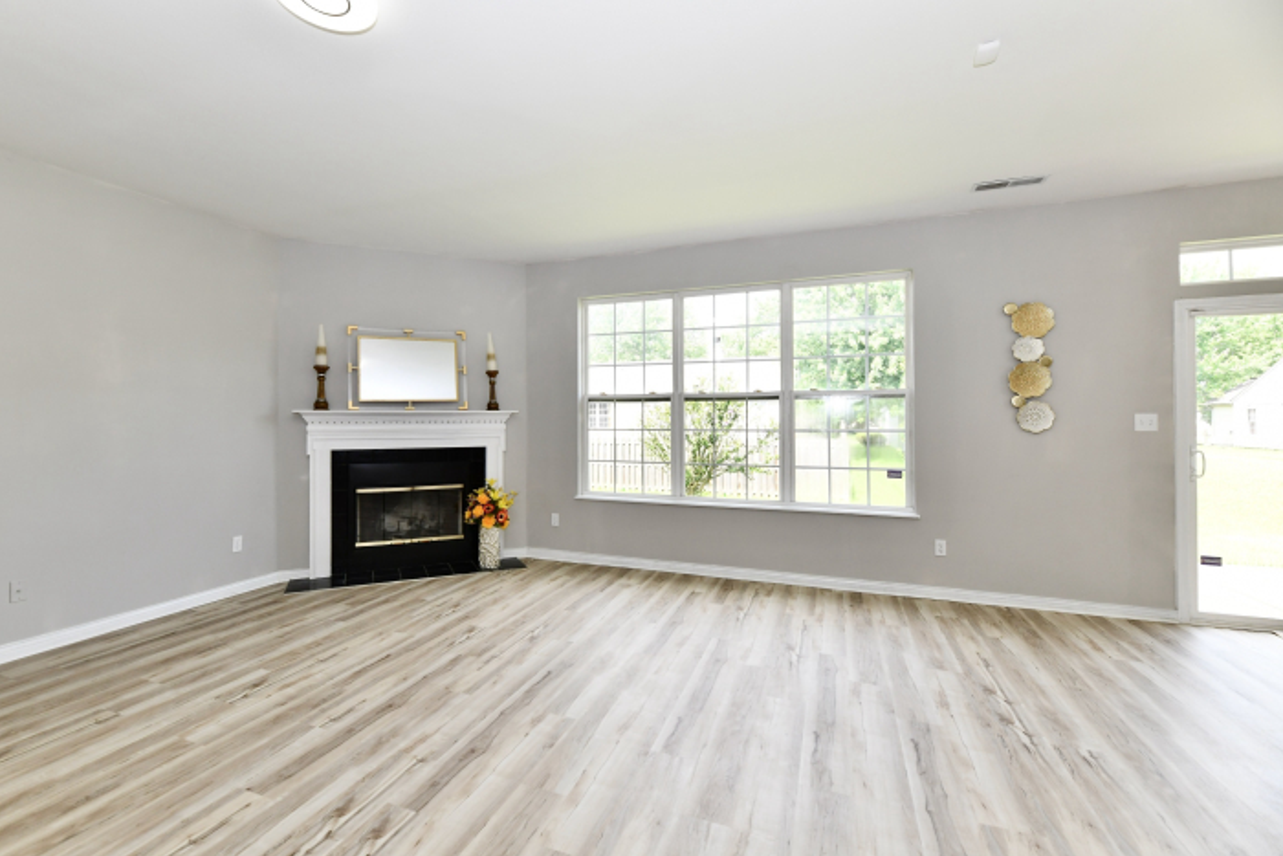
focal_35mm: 15
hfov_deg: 100.2
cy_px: 429
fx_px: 535
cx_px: 598
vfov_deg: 77.4
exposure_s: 1/200
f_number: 7.1
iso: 640
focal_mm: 14
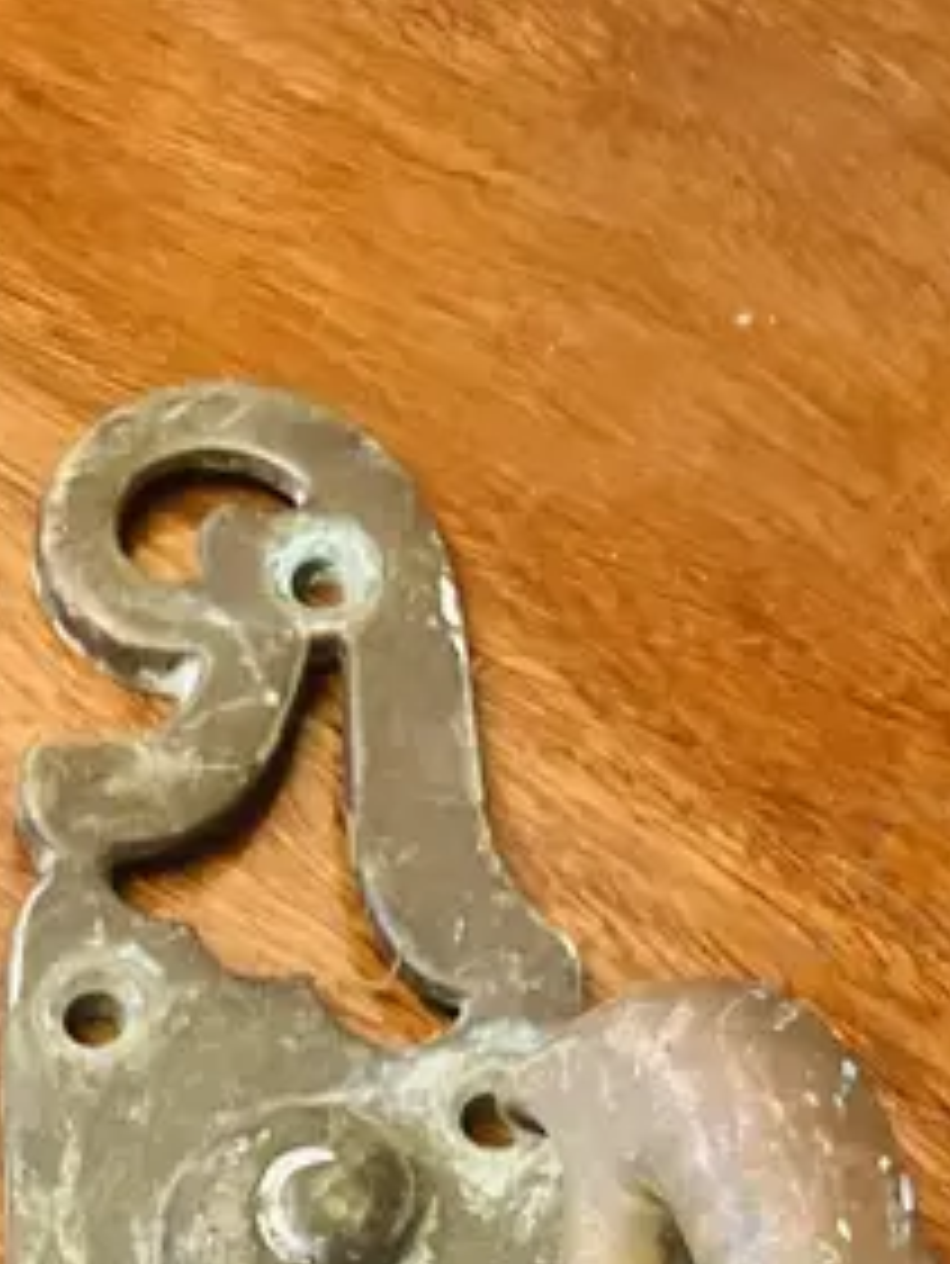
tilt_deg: -77.7
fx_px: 3730
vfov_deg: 16.2
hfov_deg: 14.1
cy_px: 2294
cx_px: -140
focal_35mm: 102
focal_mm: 3.99
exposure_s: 1/50
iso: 320
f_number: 1.8
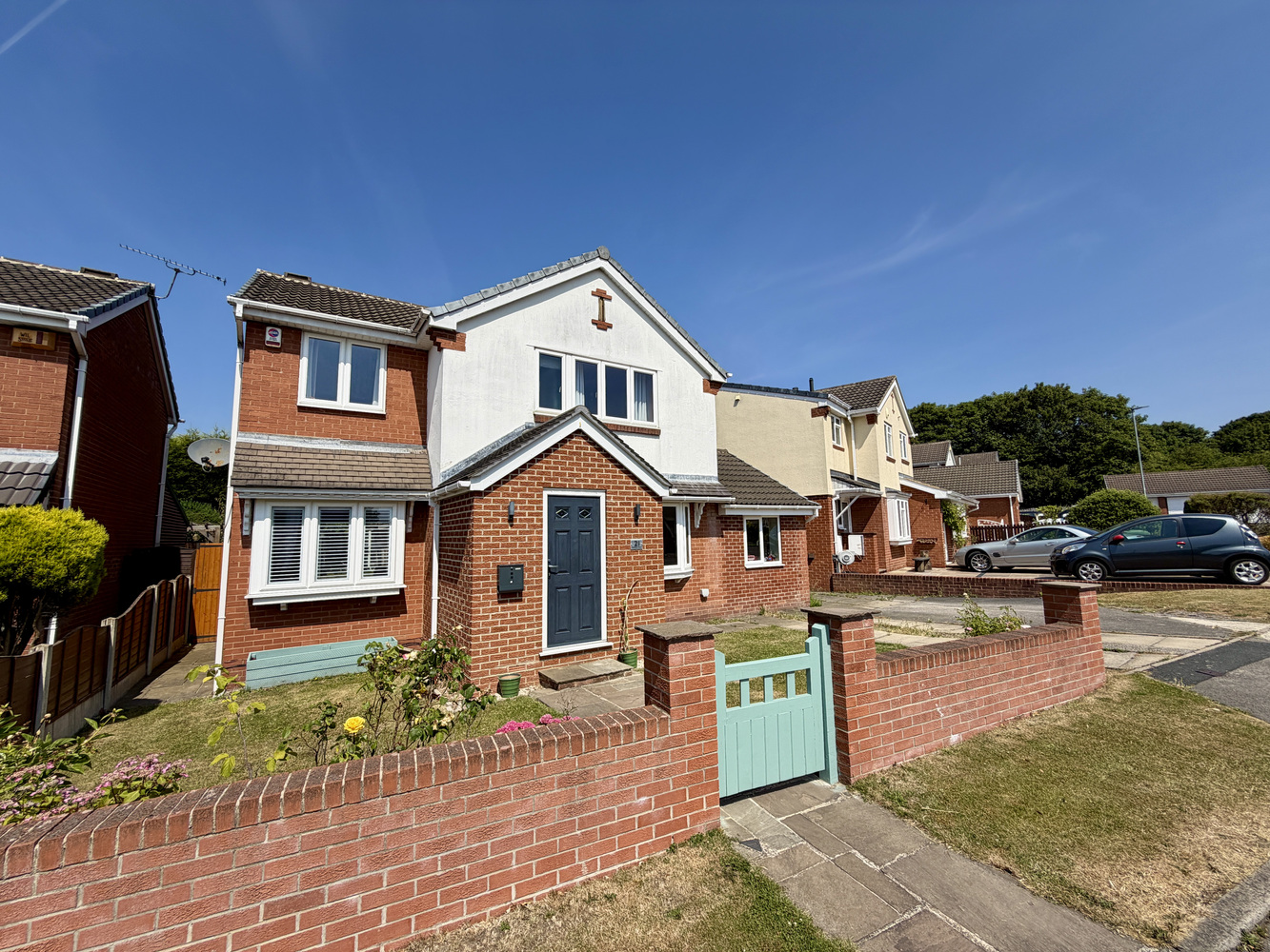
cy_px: 476
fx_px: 514
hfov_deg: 102.1
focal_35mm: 14
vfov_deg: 85.7
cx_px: 635
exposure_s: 1/1050
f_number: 2.2
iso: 20
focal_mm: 2.22
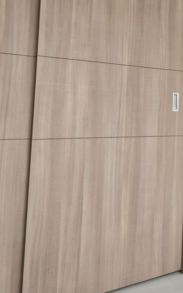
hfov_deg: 26.5
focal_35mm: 41
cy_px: 79
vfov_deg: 46.8
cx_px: 238
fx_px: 327
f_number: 2.2
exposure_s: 1/60.2
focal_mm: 1.74
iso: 80
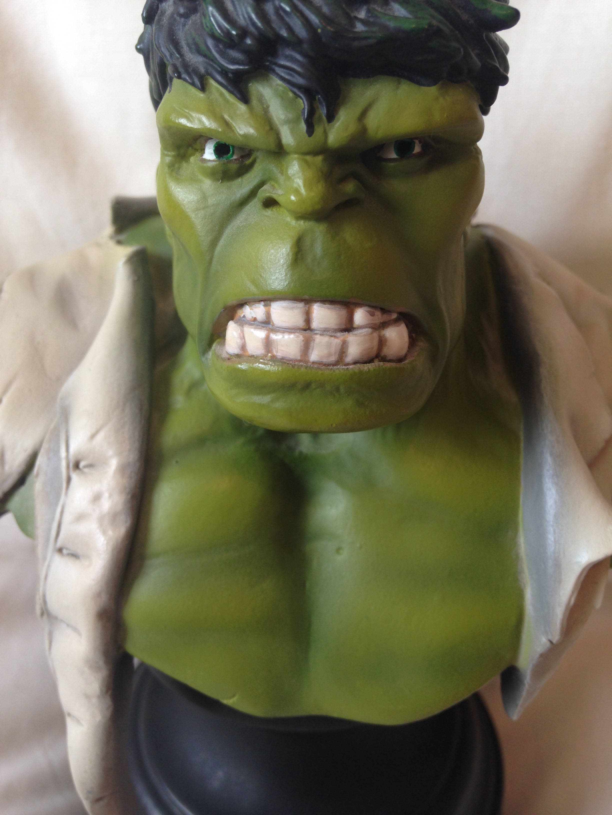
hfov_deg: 42.9
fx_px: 778
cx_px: 306
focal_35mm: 33
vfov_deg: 55.4
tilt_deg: -36.4
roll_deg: -2.0
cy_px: 408
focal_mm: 4.12
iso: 50
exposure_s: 1/24
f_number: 2.4
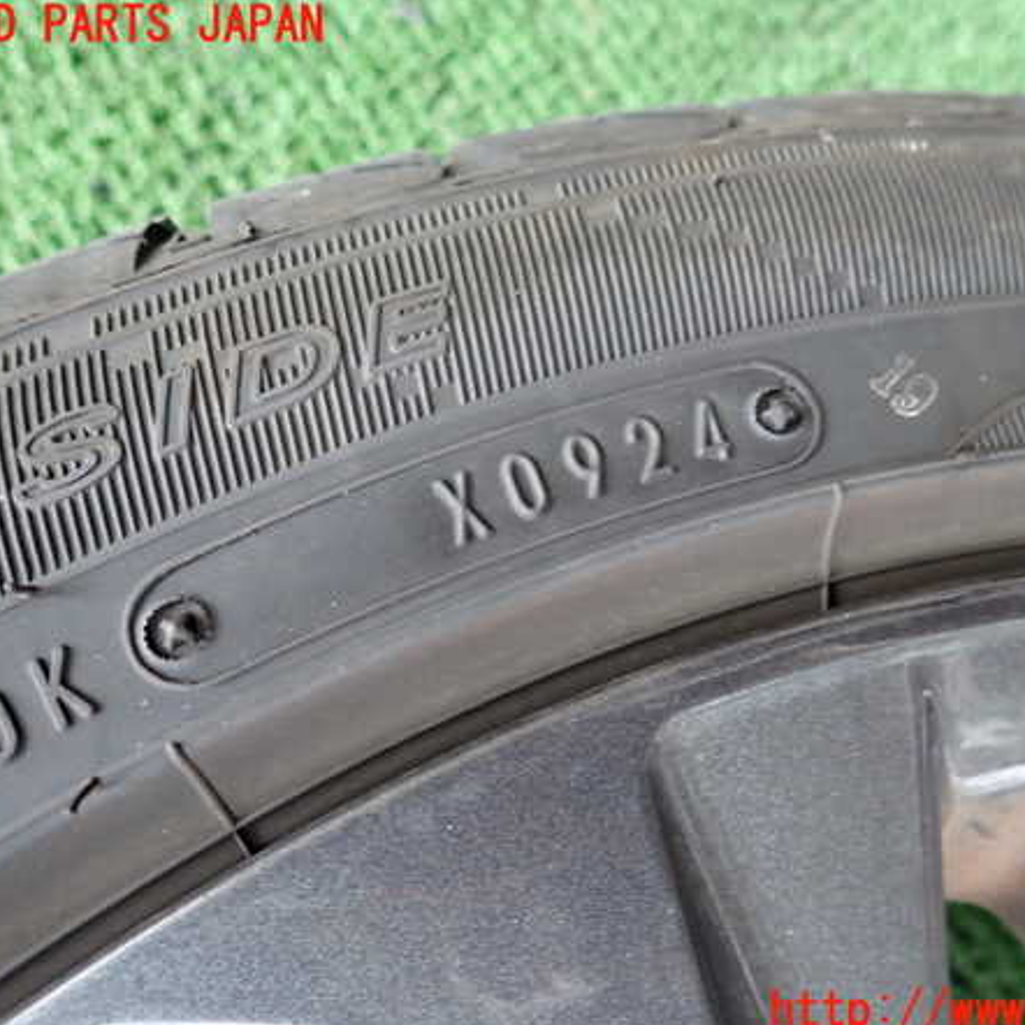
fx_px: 1005
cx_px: 598
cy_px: 519
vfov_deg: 54.0
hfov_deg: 53.8
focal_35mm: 30
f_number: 2
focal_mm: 4.5
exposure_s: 1/30
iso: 400
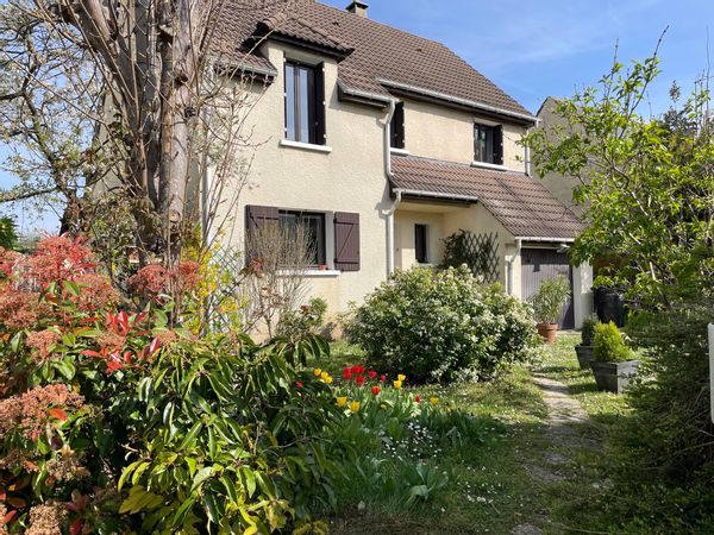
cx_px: 357
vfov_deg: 53.1
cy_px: 268
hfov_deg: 67.3
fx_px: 536
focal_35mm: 26
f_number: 1.6
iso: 32
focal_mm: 4.2
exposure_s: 1/2747
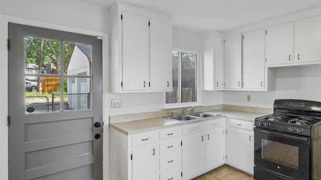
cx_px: 214
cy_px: 85
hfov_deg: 81.0
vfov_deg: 53.6
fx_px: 179
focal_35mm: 21
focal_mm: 10
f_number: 8
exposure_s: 1/10
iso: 800
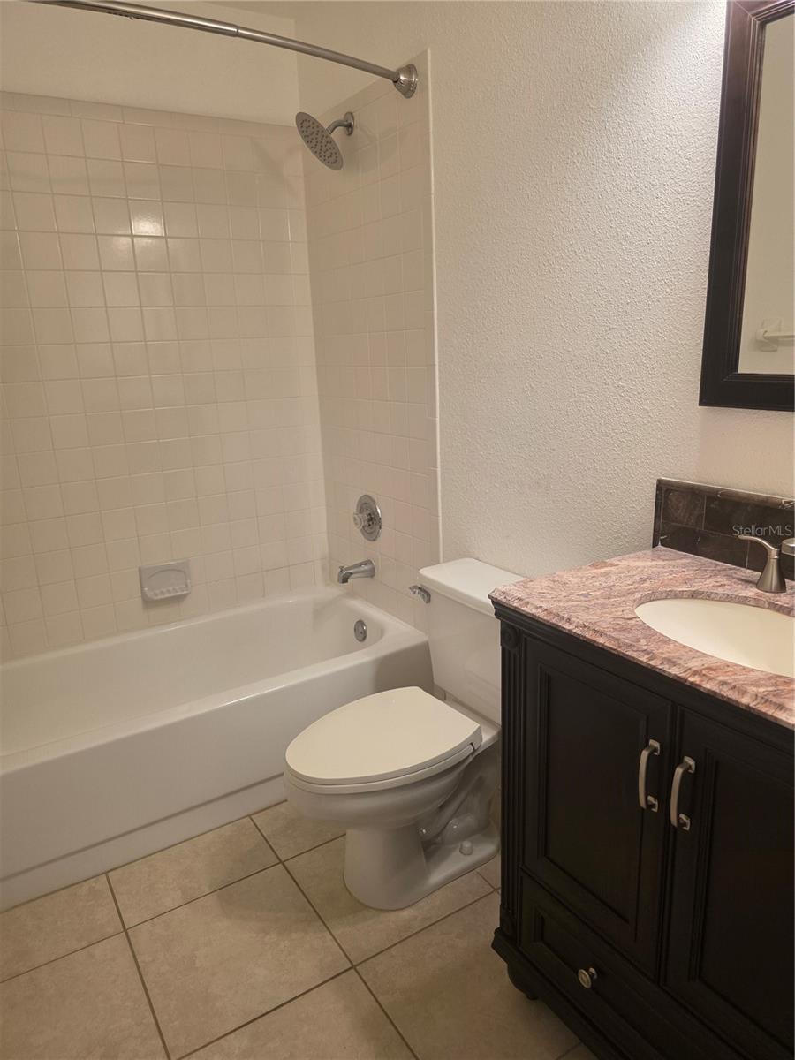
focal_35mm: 23
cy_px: 530
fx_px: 704
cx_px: 398
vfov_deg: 73.9
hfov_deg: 58.9
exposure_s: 1/120
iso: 160
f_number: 1.7
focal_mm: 6.3
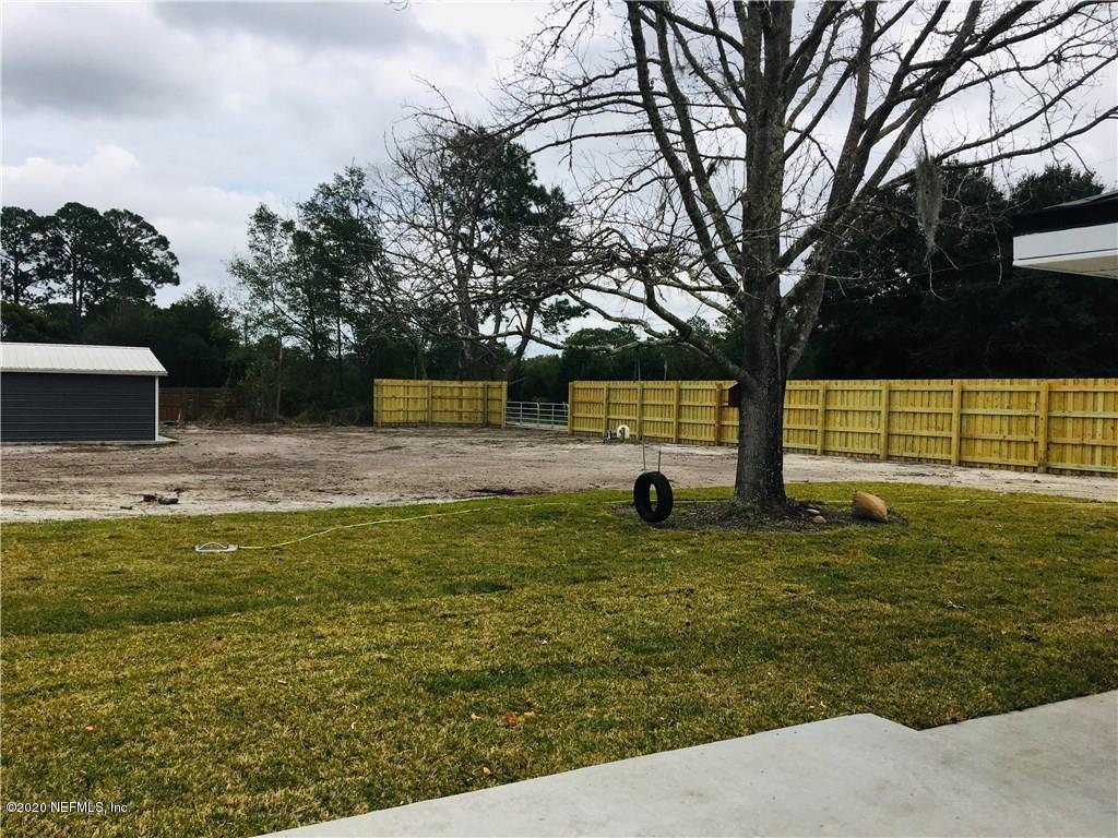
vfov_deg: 48.2
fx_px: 937
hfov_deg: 61.7
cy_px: 419
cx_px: 559
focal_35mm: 29
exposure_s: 1/1183
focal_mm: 4.15
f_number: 2.2
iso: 25
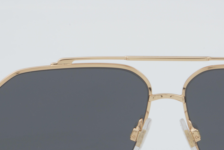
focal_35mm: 151
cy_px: 129
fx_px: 939
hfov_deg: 13.6
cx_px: 169
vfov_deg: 9.1
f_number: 32
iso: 100
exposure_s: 1/4
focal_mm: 55
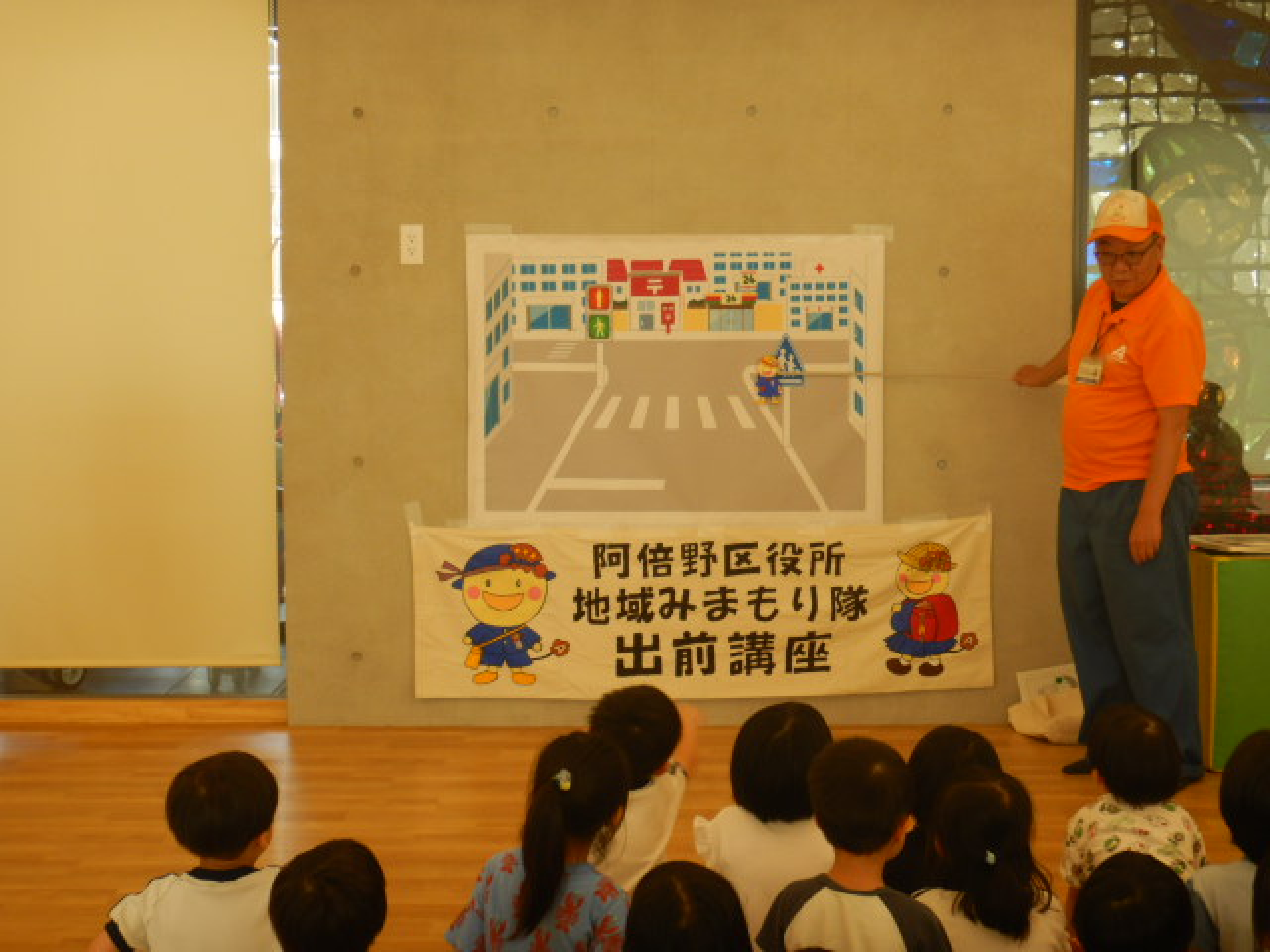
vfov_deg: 24.0
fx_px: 2238
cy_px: 476
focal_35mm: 61
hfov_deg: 31.7
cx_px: 635
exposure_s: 1/50
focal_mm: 11
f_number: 4.4
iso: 125
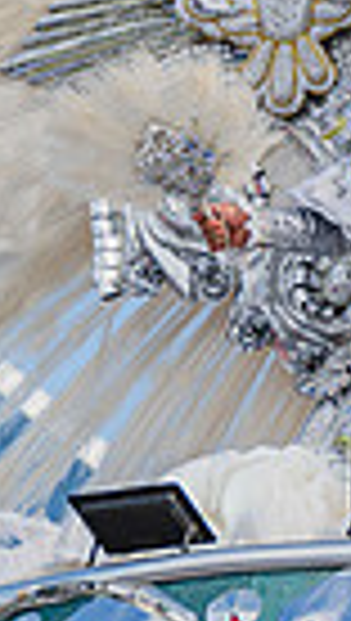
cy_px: 45
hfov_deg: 2.5
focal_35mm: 494
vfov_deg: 4.4
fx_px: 8144
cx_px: 511
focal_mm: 145
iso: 400
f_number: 5.6
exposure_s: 1/1600
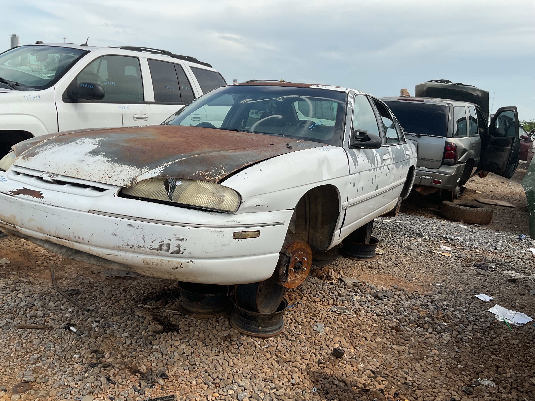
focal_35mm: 29
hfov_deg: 61.7
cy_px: 200
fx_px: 448
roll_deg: -5.3
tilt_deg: -13.1
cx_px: 268
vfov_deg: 48.2
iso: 16
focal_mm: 3
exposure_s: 1/1626
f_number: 1.8
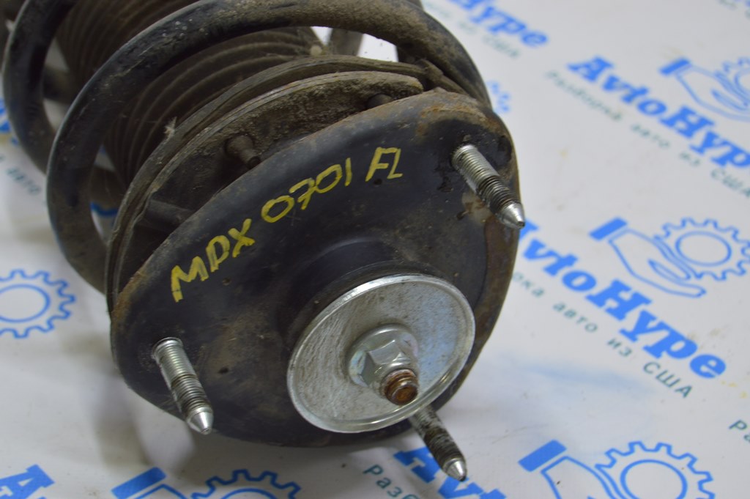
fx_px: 1717
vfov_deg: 16.5
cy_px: 250
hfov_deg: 24.6
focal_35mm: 82
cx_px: 375
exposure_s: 1/20
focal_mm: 55
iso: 400
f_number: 5.6
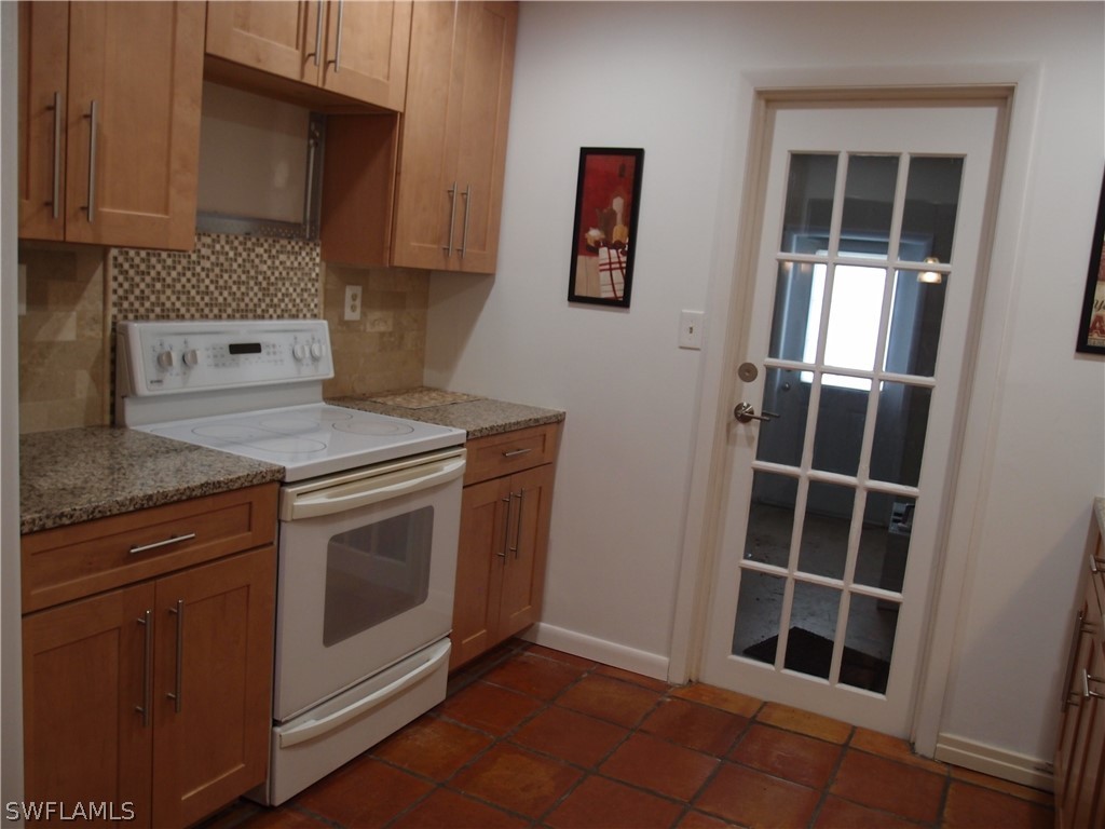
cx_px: 552
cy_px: 414
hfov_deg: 63.4
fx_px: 894
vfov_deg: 49.7
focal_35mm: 28
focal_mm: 6
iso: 125
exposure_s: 1/60
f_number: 1.8
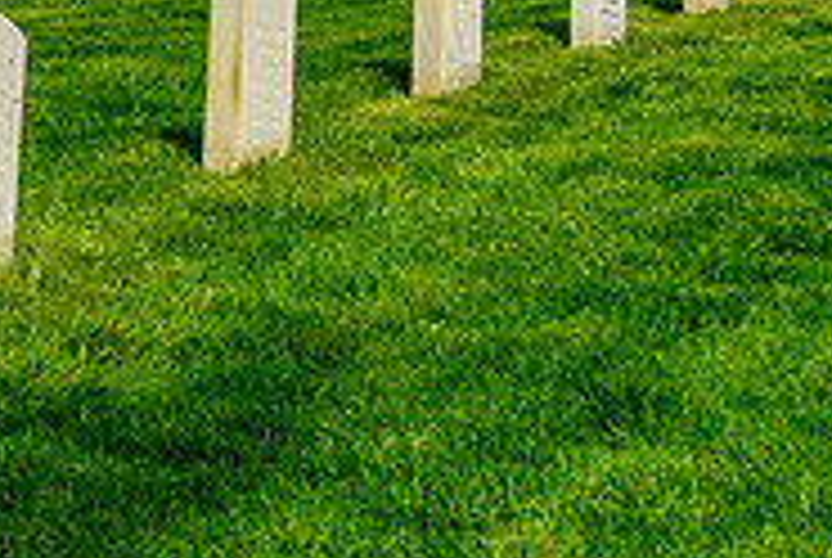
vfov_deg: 11.4
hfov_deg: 17.2
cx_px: 459
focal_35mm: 119
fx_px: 2755
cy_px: -43
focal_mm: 38
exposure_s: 1/90
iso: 100
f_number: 13
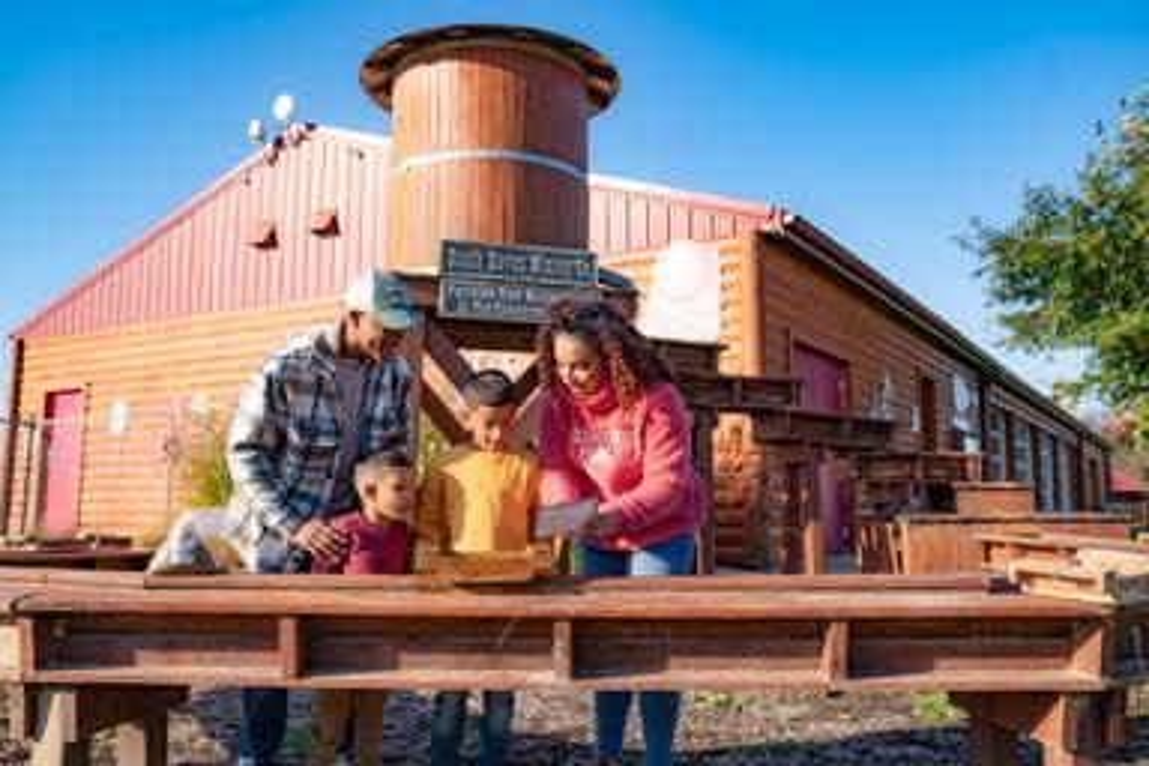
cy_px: 383
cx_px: 574
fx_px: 989
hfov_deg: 60.3
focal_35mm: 31
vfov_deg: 42.3
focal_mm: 31
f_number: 4
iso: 100
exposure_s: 1/800
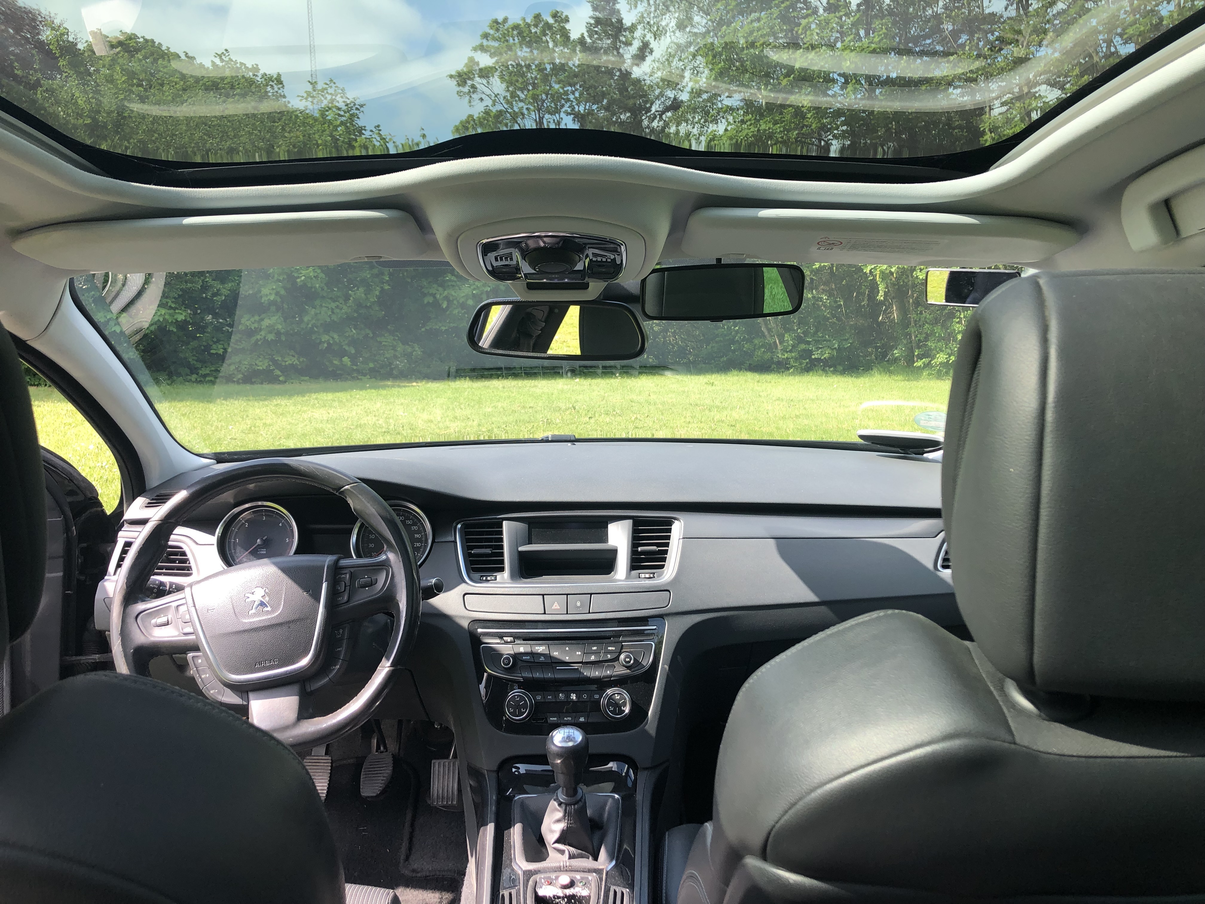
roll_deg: +2.4
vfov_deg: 49.7
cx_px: 602
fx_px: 975
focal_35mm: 28
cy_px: 452
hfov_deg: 63.4
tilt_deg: -6.5
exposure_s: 1/240
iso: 20
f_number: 1.8
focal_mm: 4
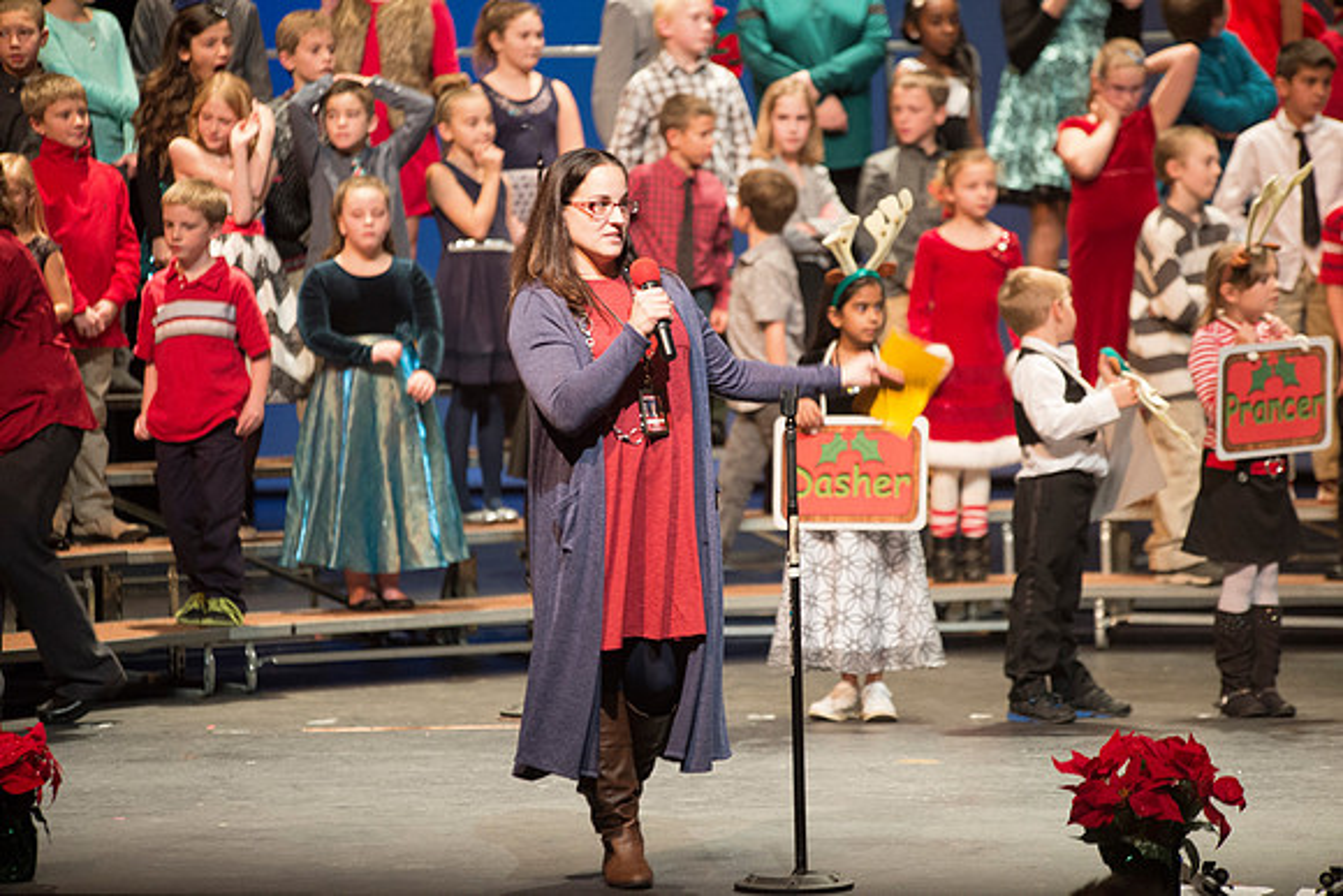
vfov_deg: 6.9
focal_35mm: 200
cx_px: 672
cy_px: 448
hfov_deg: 10.3
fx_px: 7463
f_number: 2.8
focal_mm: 200
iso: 2500
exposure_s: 1/80
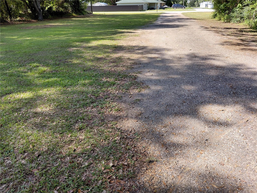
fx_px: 186
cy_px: 96
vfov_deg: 54.9
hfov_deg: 69.4
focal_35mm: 25
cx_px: 128
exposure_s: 1/497
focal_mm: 4.69
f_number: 1.8
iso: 50
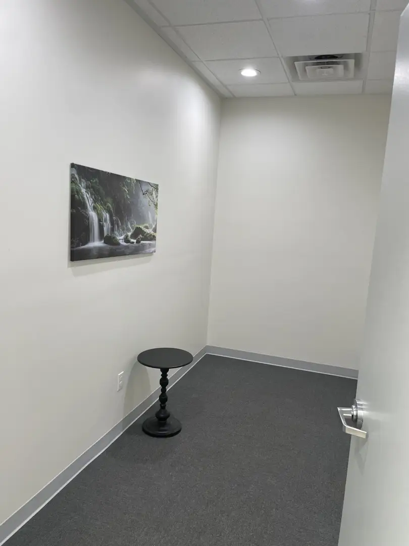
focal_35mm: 26
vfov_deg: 67.3
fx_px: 410
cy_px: 273
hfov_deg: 53.1
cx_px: 204
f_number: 1.6
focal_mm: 4.2
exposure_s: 1/120
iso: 125
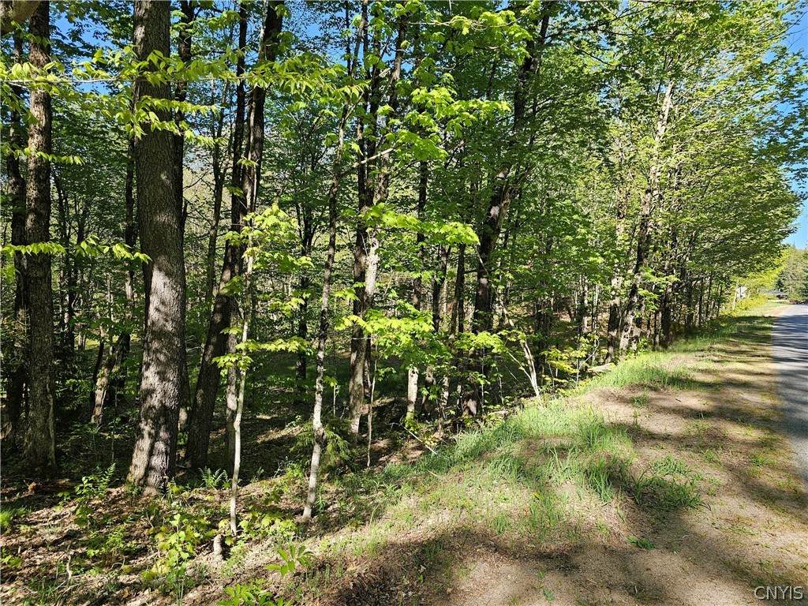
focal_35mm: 23
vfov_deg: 58.9
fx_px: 537
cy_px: 303
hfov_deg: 73.9
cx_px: 404
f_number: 1.7
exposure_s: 1/182
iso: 16
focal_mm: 6.3
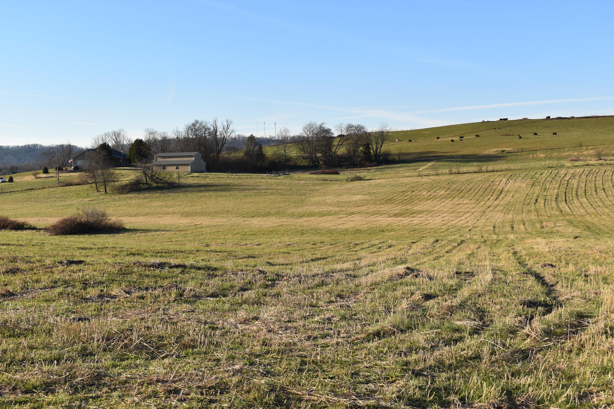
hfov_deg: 41.5
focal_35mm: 48
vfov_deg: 28.3
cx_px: 304
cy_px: 209
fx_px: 810
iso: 110
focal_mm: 31
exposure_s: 1/250
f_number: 8
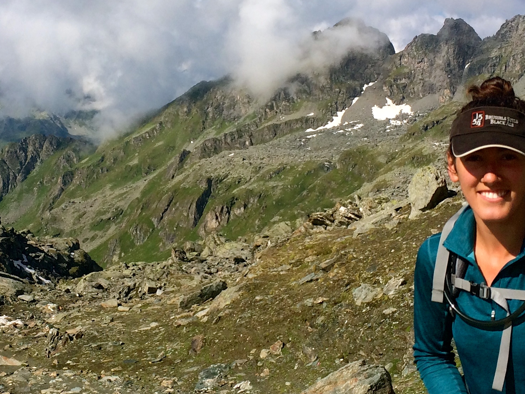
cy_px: 147
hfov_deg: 29.3
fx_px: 1001
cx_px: 200
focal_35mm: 66
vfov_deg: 22.2
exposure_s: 1/3425
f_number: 2.2
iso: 40
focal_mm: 4.12
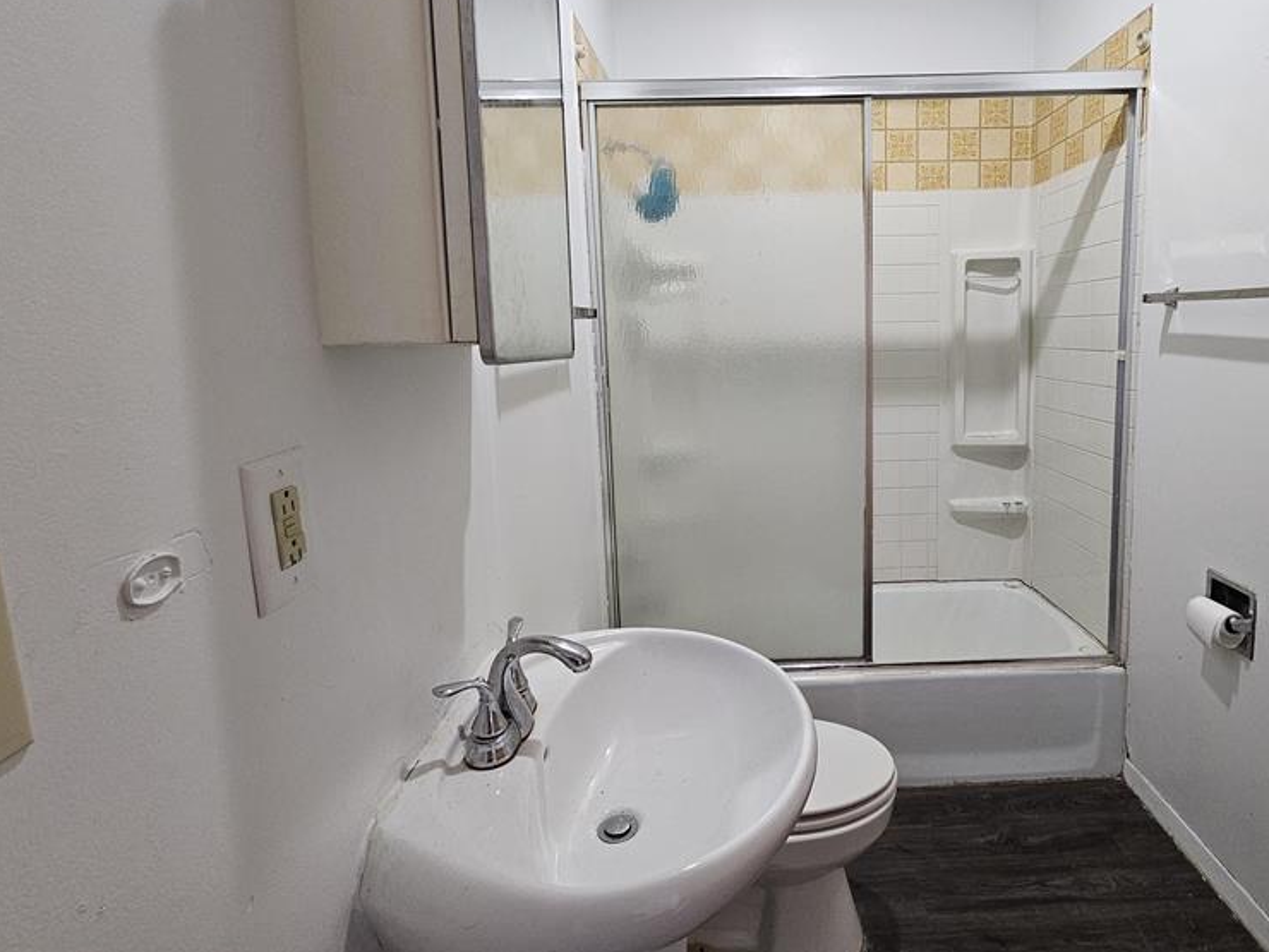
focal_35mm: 18
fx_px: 660
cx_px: 761
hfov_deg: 86.7
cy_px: 415
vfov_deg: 71.3
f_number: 2.2
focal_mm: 2.2
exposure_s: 1/40
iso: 400
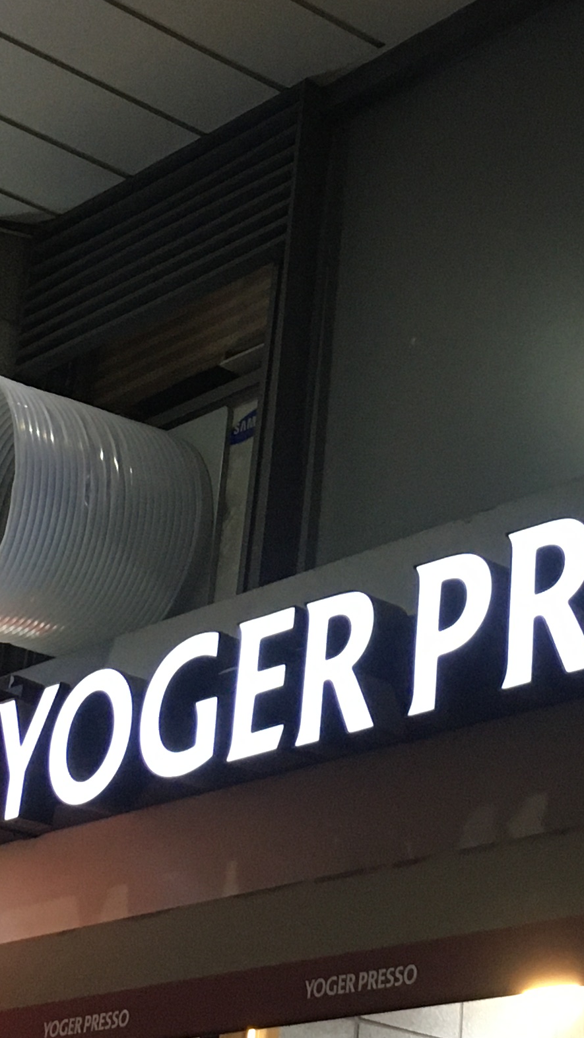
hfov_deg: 14.9
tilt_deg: +26.8
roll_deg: -4.7
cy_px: 338
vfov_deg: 26.1
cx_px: 358
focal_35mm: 81
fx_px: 2230
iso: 125
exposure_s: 1/30
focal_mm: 4.15
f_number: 2.2
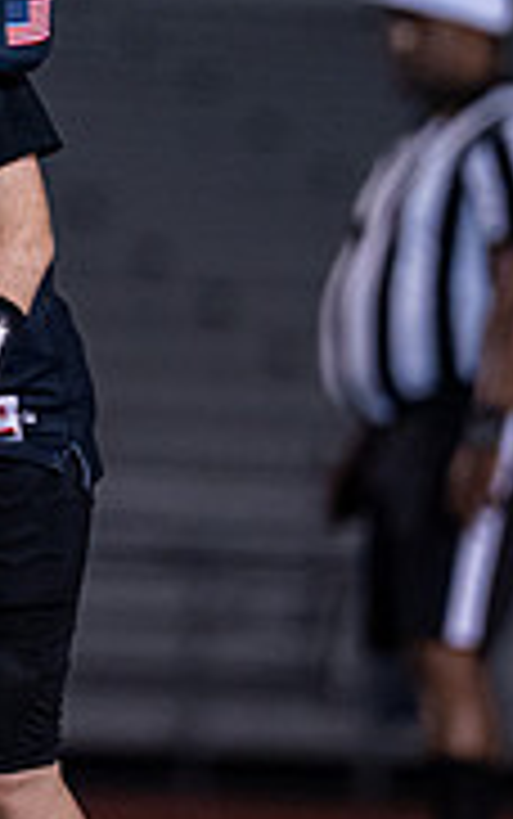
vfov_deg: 2.5
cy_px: 240
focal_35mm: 826
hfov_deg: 1.6
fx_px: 18448
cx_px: -188
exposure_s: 1/1000
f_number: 2.8
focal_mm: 200
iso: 2000
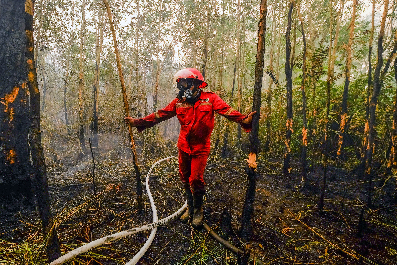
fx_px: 165
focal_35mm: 15
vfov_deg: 77.3
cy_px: 132
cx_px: 198
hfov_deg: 100.4
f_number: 5.6
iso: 500
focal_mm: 10
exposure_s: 1/180
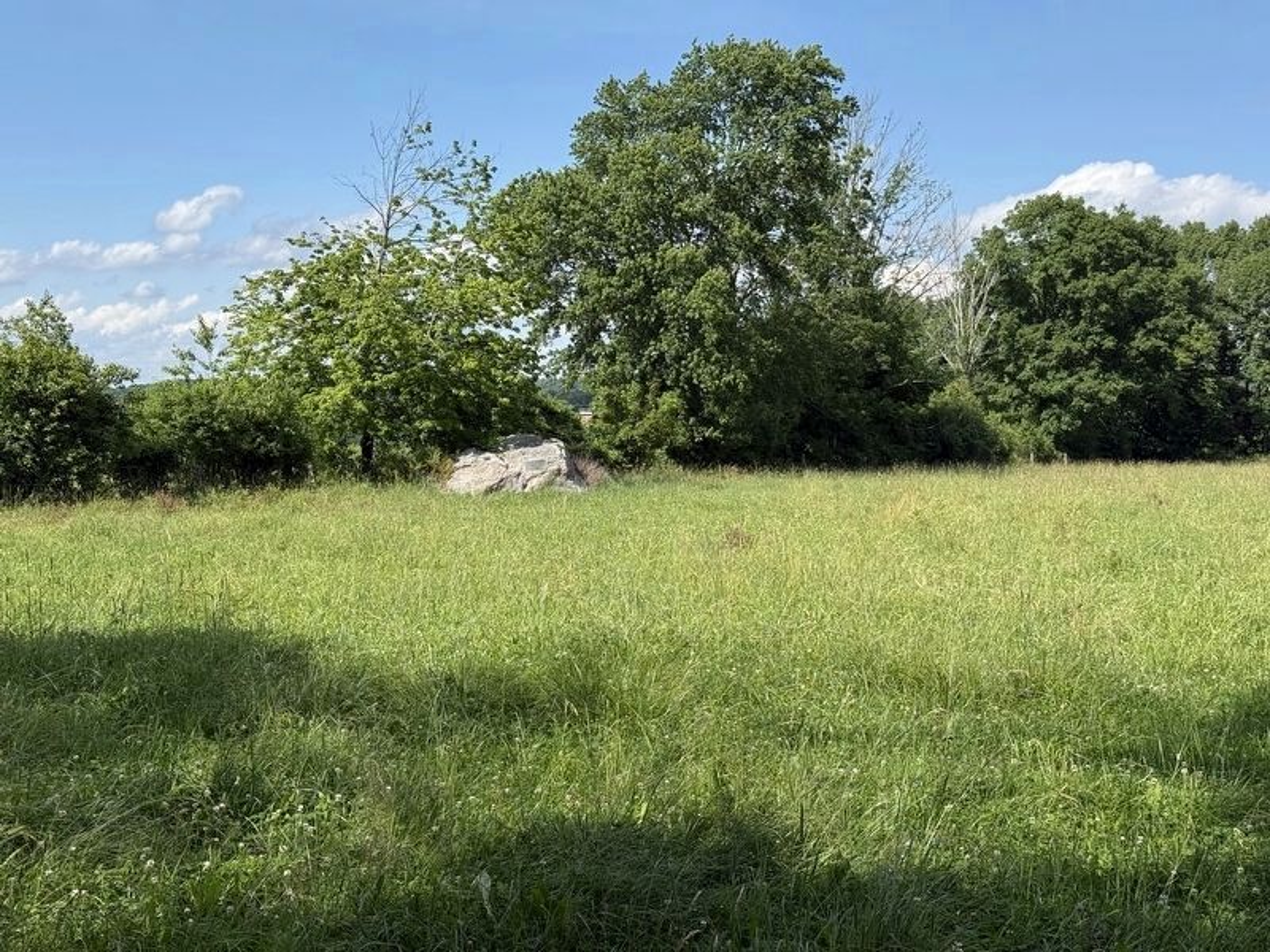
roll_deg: +0.9
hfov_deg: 39.7
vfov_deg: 30.3
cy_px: 476
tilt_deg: -2.4
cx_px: 635
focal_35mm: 48
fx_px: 1761
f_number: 1.78
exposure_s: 1/3378
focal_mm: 6.76
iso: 64
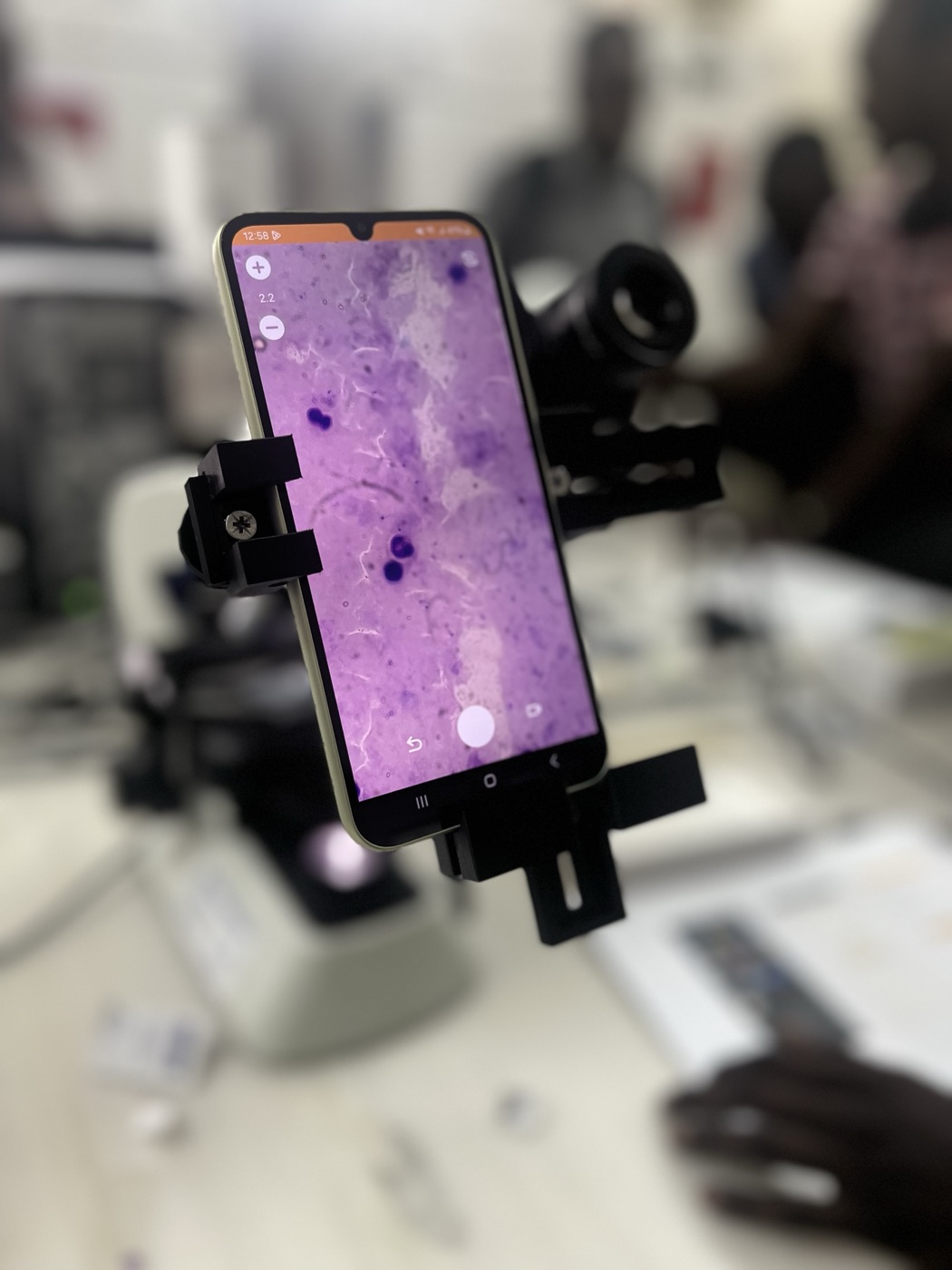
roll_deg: -2.6
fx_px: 953
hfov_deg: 53.1
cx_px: 476
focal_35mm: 26
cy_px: 635
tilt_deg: -20.9
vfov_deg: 67.3
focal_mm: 5.7
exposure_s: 1/100
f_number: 1.5
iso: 125
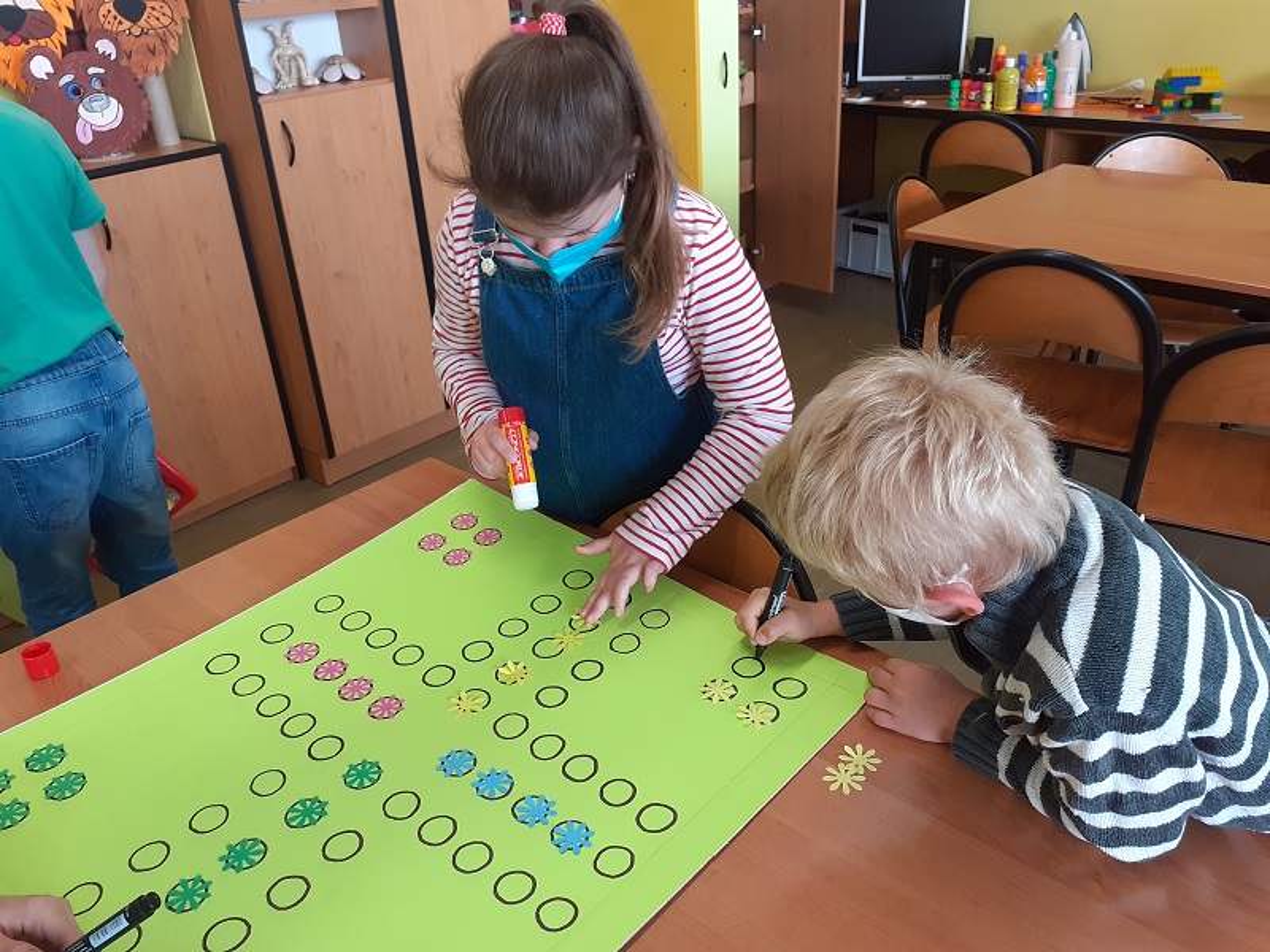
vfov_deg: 51.4
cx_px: 635
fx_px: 991
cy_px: 476
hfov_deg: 65.3
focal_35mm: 27
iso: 64
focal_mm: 3.6
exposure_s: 1/50
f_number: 1.9
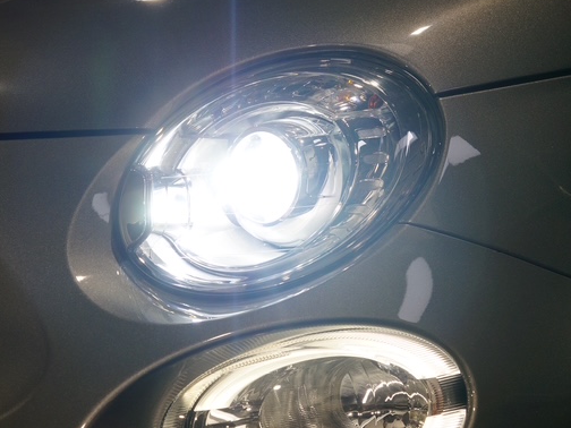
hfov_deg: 22.2
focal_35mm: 88
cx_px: 263
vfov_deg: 16.8
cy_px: 191
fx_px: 1452
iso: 200
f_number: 5.6
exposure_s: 1/80
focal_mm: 48
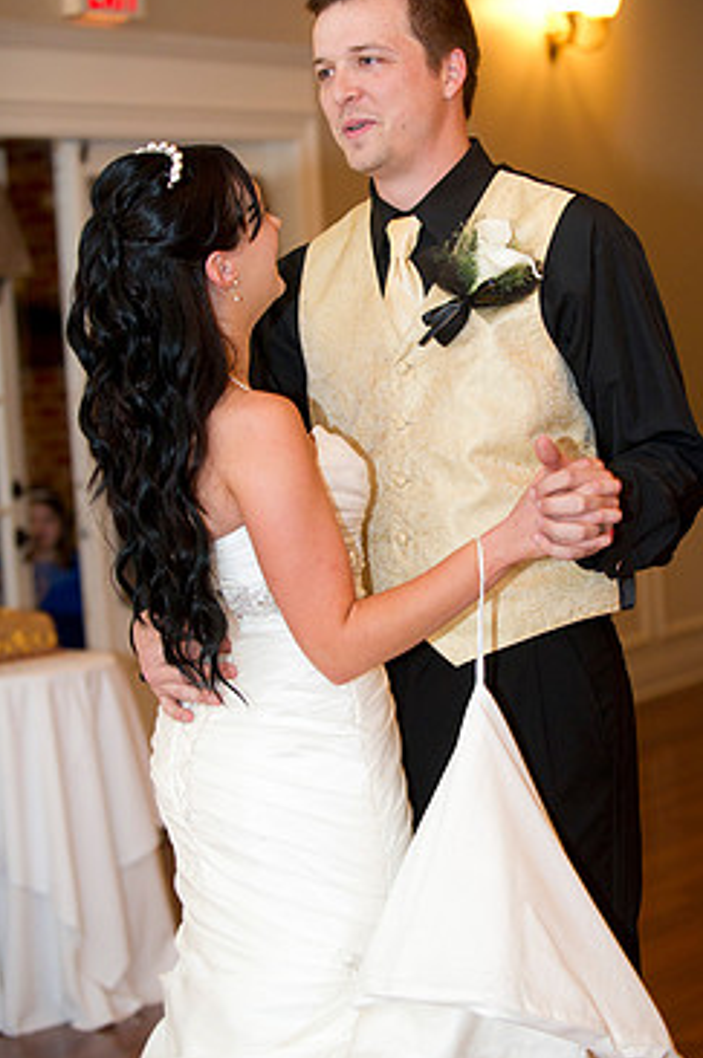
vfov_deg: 23.7
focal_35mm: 86
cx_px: 421
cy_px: 489
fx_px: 2526
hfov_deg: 15.8
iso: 2000
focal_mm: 70
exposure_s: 1/60
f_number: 2.8
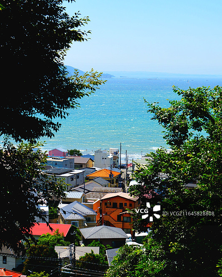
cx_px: 111
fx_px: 768
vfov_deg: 20.5
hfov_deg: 16.4
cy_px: 133
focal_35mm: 94
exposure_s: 1/250
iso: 100
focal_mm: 55
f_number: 9
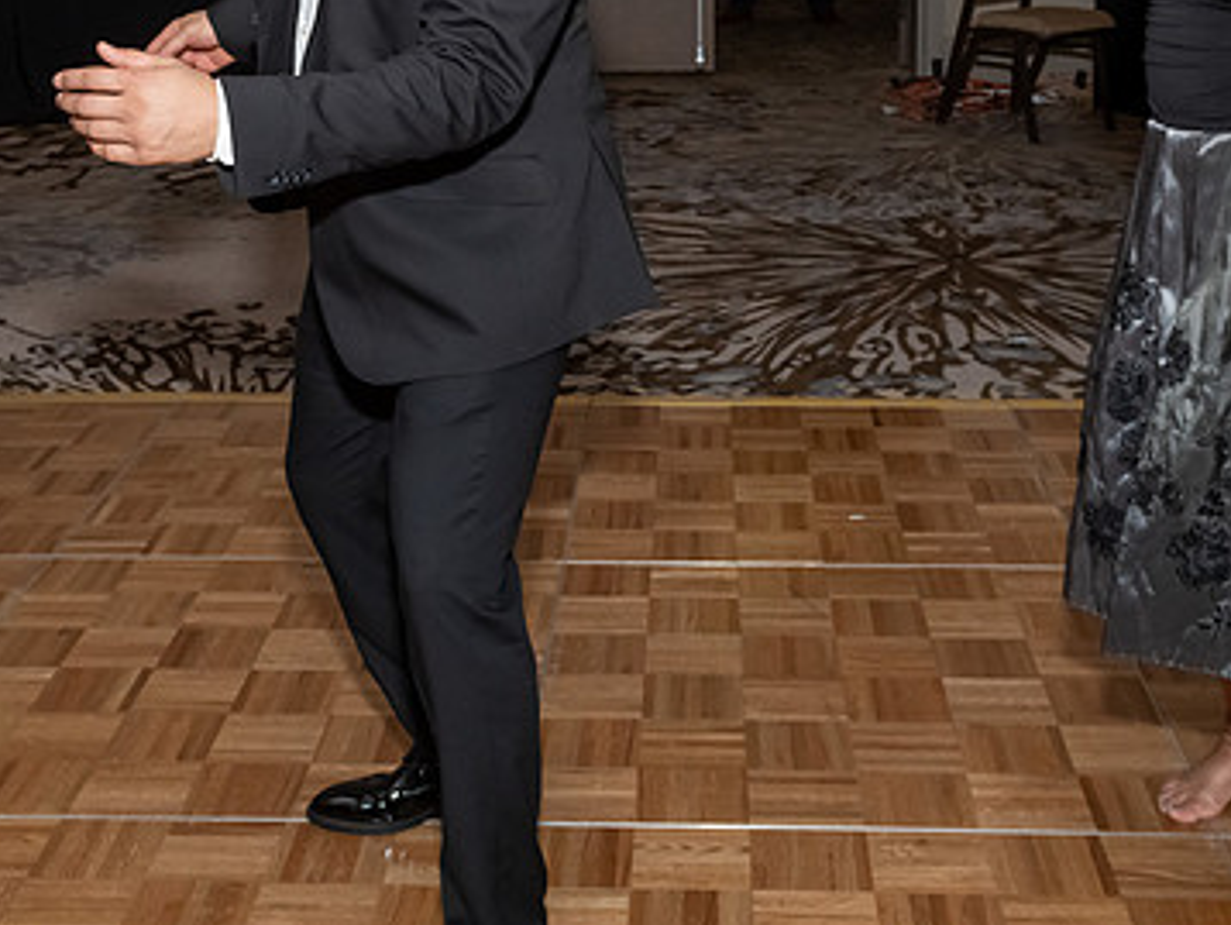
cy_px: 26
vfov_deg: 25.0
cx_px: 600
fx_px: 1993
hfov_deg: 34.3
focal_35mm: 56
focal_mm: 17
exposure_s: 1/250
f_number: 6.3
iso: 500
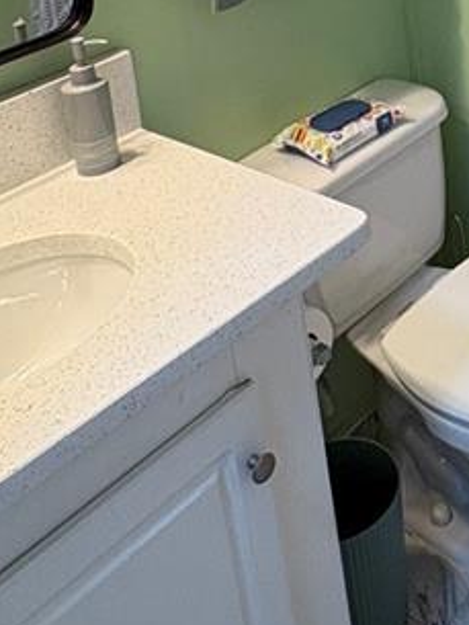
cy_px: -150
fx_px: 993
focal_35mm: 55
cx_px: 492
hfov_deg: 25.0
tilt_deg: -10.1
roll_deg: +5.2
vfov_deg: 29.4
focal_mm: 2.22
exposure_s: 1/120
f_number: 2.2
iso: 200
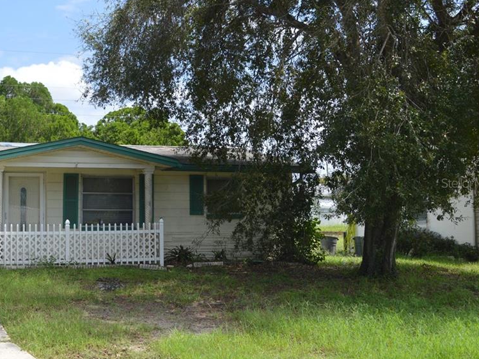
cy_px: 183
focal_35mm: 63
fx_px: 872
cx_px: 171
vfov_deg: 23.3
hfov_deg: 30.6
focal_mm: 32
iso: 100
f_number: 7.1
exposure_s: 1/200
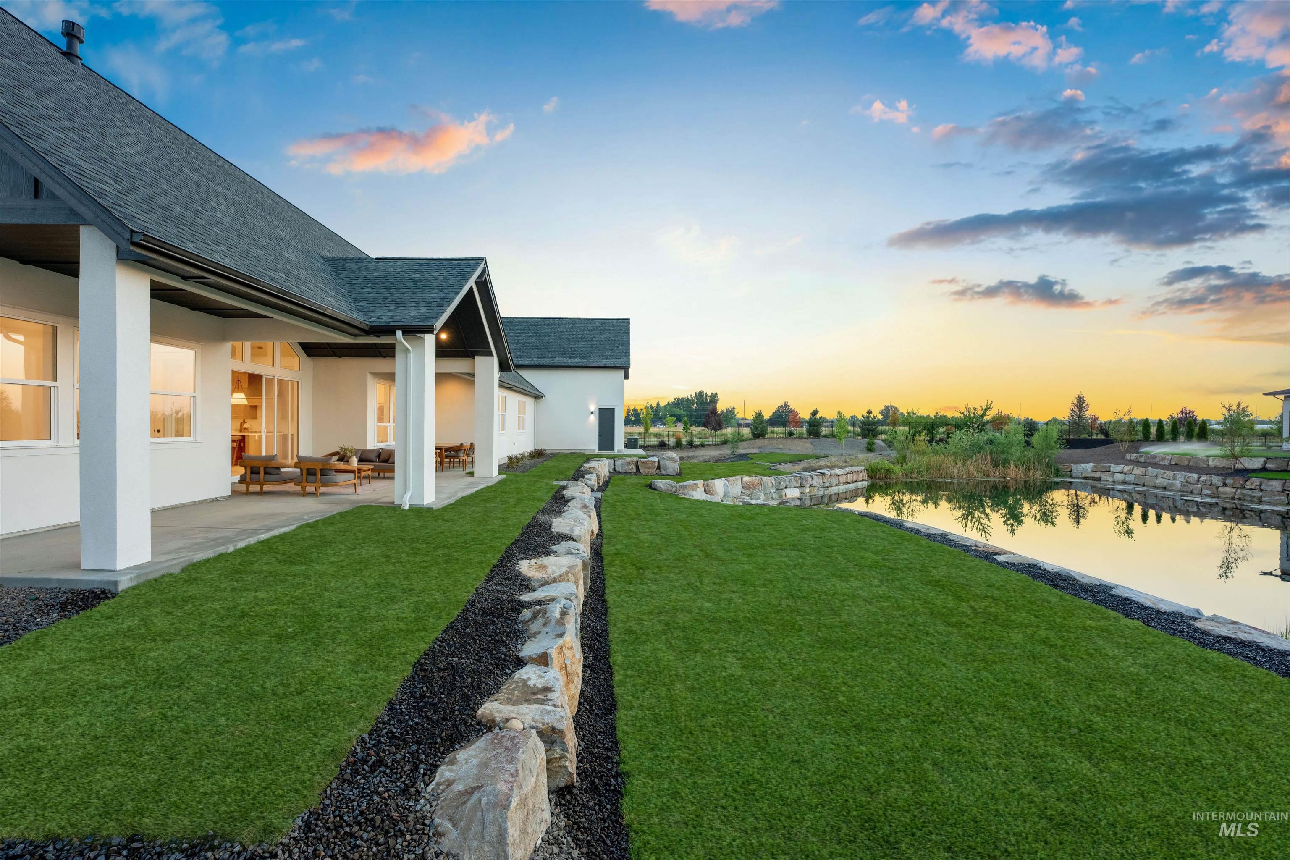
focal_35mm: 14
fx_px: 502
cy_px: 430
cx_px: 645
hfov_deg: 104.3
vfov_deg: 81.2
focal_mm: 14
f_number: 5.6
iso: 800
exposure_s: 1/60
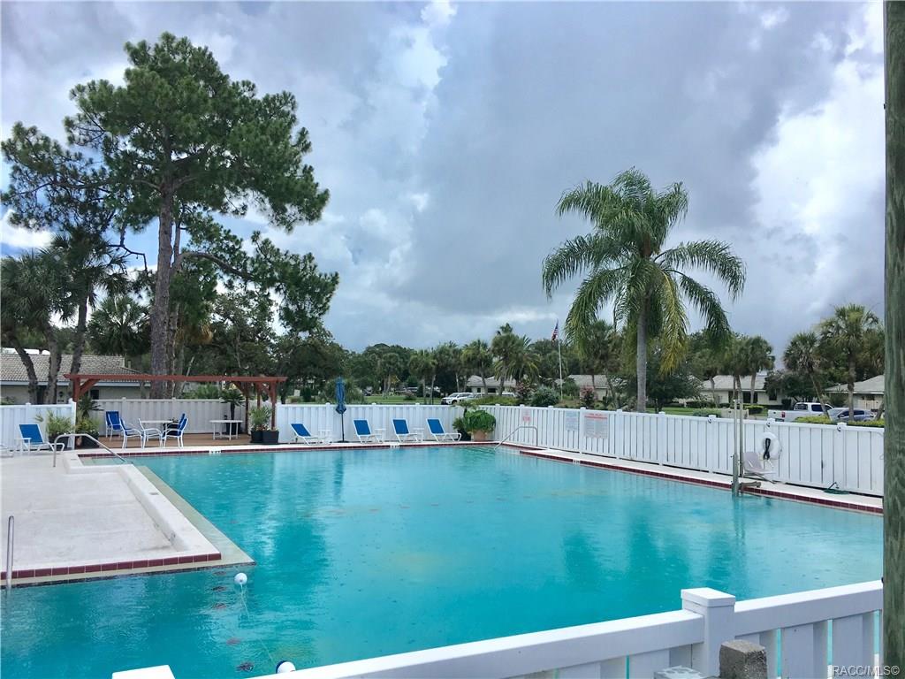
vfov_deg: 48.2
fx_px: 758
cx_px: 452
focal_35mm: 29
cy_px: 340
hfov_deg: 61.7
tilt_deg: +2.5
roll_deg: -1.0
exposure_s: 1/1479
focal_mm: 4.15
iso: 25
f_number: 2.2
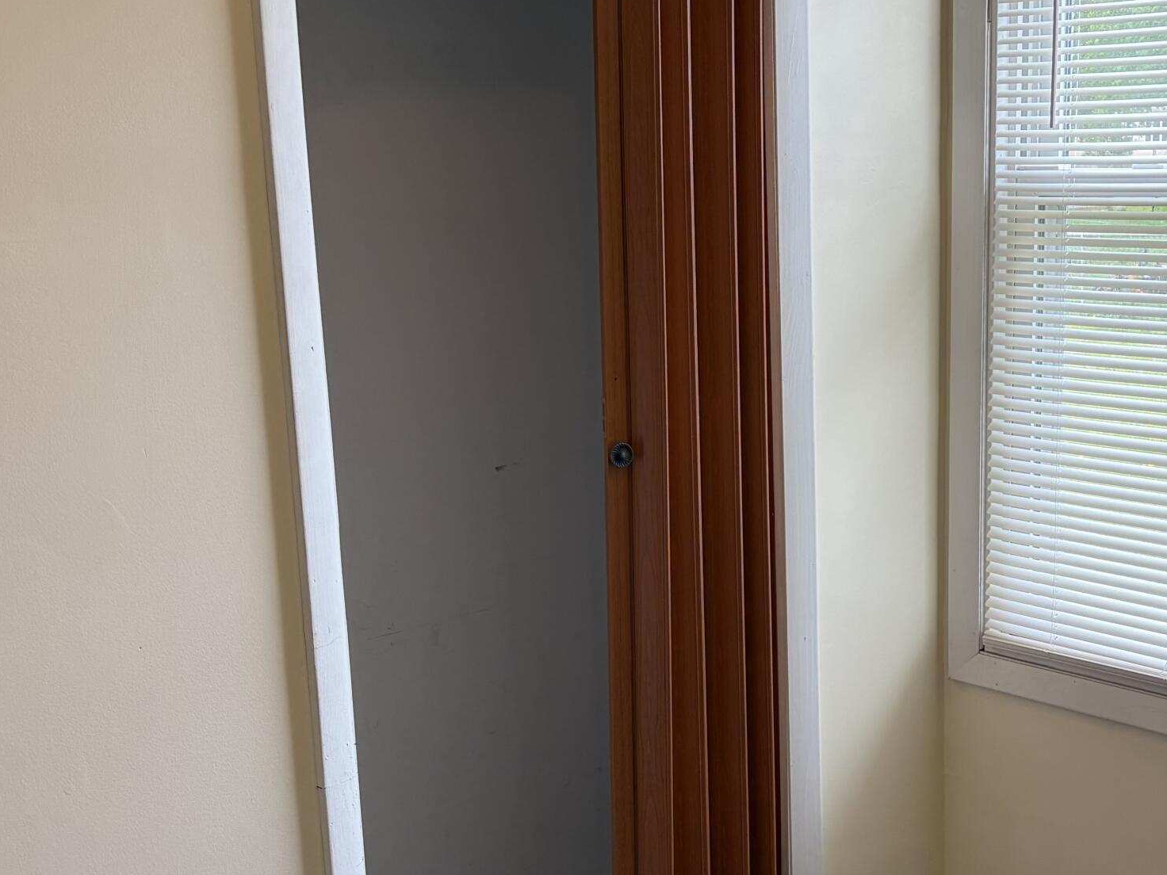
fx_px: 1787
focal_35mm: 53
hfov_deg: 35.8
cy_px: 551
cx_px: 781
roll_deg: +0.9
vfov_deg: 27.4
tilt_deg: -13.2
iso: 64
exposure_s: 1/120
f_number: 1.6
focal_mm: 5.96
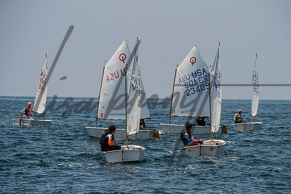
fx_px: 2013
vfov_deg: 5.5
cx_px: 161
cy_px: 107
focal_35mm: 249
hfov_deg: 8.3
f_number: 8
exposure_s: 1/2000
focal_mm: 200
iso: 320
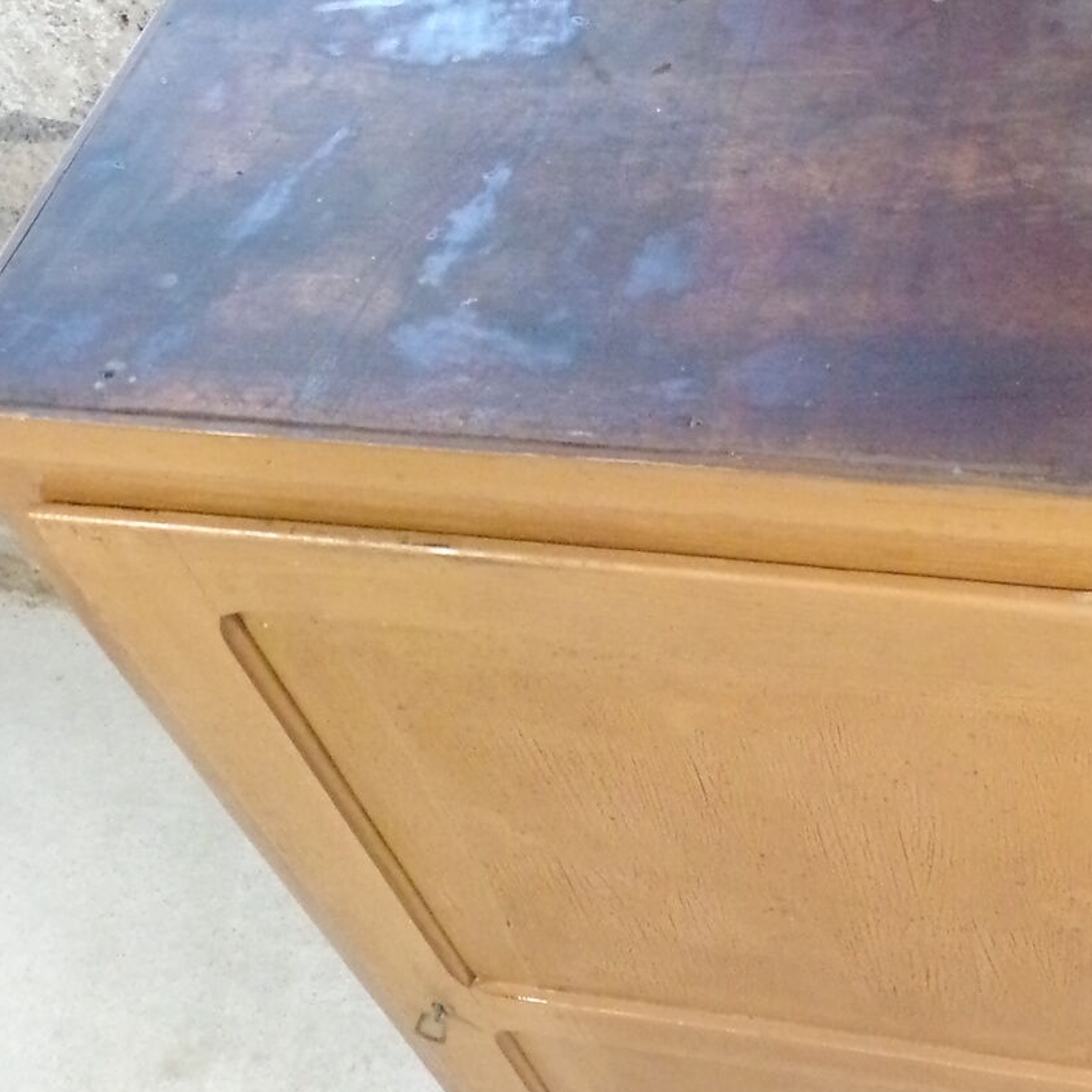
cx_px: 733
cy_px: 277
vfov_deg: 32.2
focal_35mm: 52
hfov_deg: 32.5
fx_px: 1856
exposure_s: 1/15
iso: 800
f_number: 3
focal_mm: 4.3
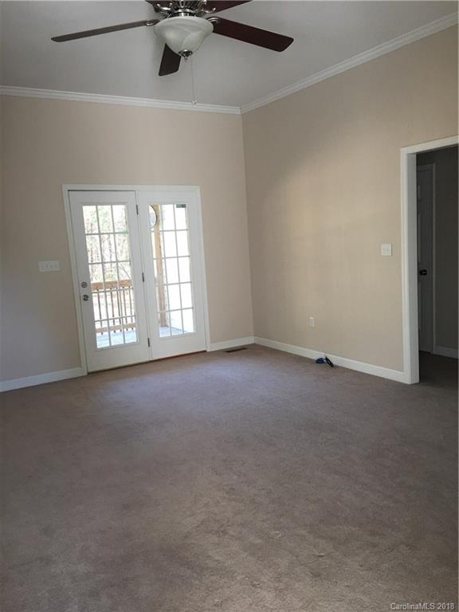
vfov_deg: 61.7
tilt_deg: -7.2
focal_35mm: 29
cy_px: 306
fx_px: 513
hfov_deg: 48.2
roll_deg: +2.5
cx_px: 230
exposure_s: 1/30
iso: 40
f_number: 2.2
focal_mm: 4.15
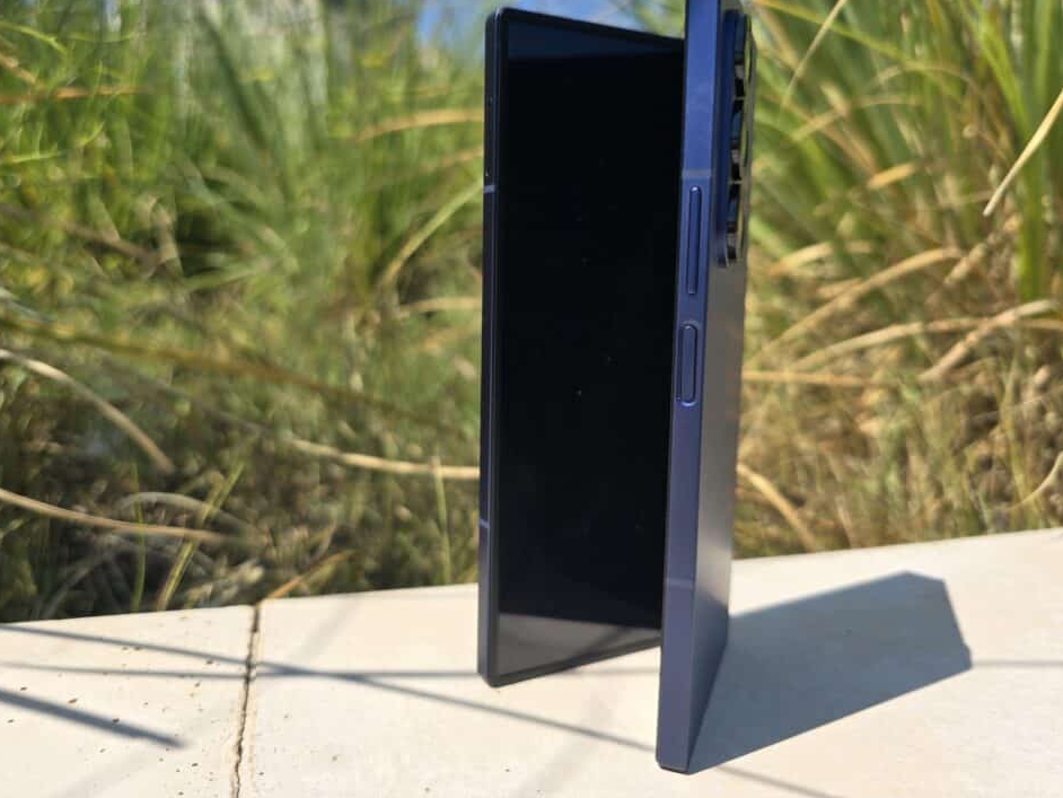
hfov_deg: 69.3
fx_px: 768
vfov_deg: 54.8
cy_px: 366
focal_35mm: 25
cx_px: 491
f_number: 1.7
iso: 12
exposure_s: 1/748
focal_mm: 6.3
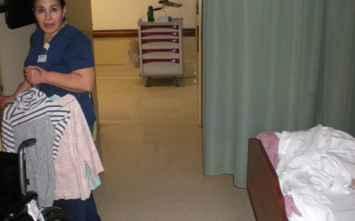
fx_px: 397
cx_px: 175
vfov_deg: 31.2
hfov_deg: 48.2
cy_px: 107
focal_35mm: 41
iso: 232
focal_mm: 6.3
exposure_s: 1/60
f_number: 3.1
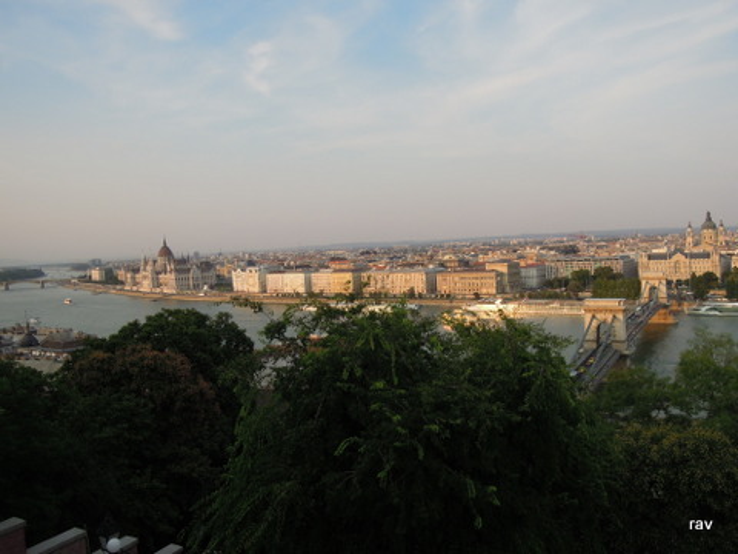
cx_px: 369
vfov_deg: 45.4
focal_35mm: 31
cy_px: 277
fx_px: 661
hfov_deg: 58.4
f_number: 3
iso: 160
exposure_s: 1/640
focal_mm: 5.5
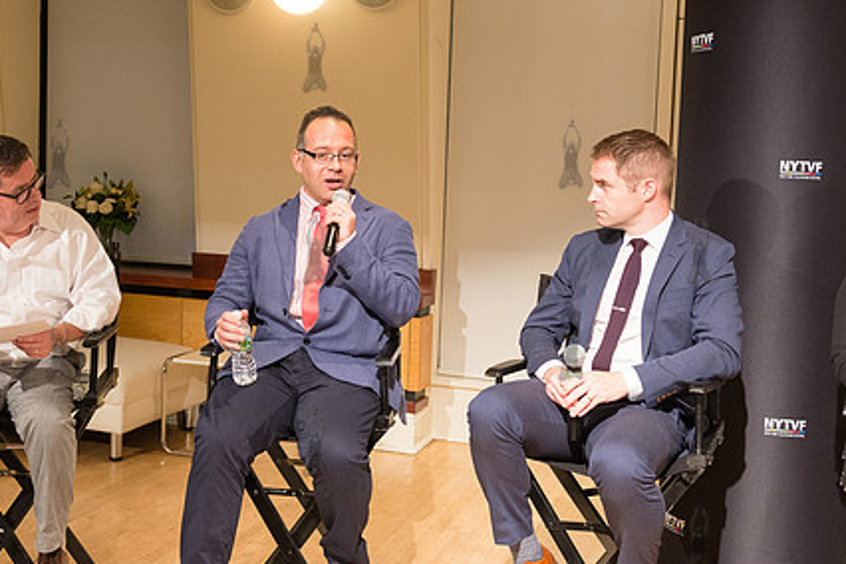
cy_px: 249
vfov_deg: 27.5
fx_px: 1151
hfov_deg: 40.1
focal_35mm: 49
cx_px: 314
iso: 2500
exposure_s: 1/125
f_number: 4
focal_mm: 36
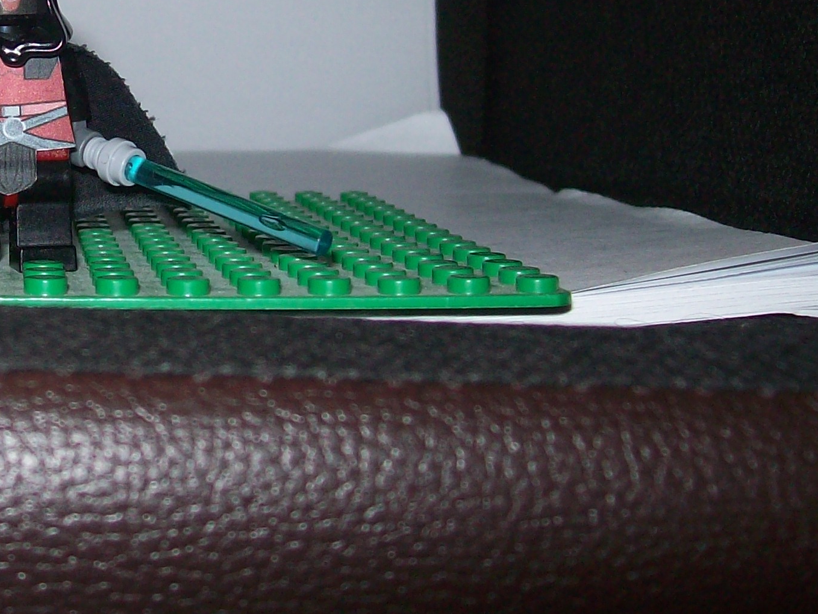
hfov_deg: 23.3
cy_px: 77
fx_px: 1914
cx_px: 40
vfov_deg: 18.0
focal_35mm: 81
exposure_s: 1/64
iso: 80
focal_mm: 6
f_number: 2.7
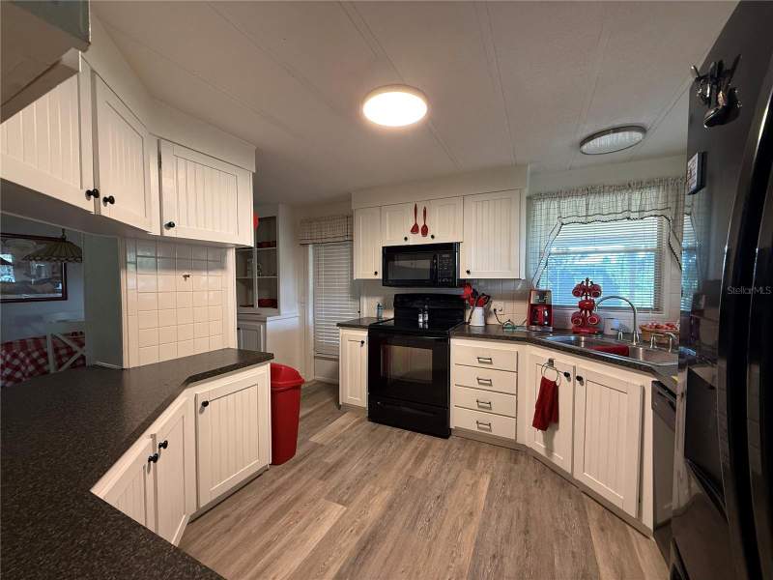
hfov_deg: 102.1
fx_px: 313
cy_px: 290
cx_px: 386
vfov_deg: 85.7
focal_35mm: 14
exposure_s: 1/60
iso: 250
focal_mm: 2.22
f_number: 2.2
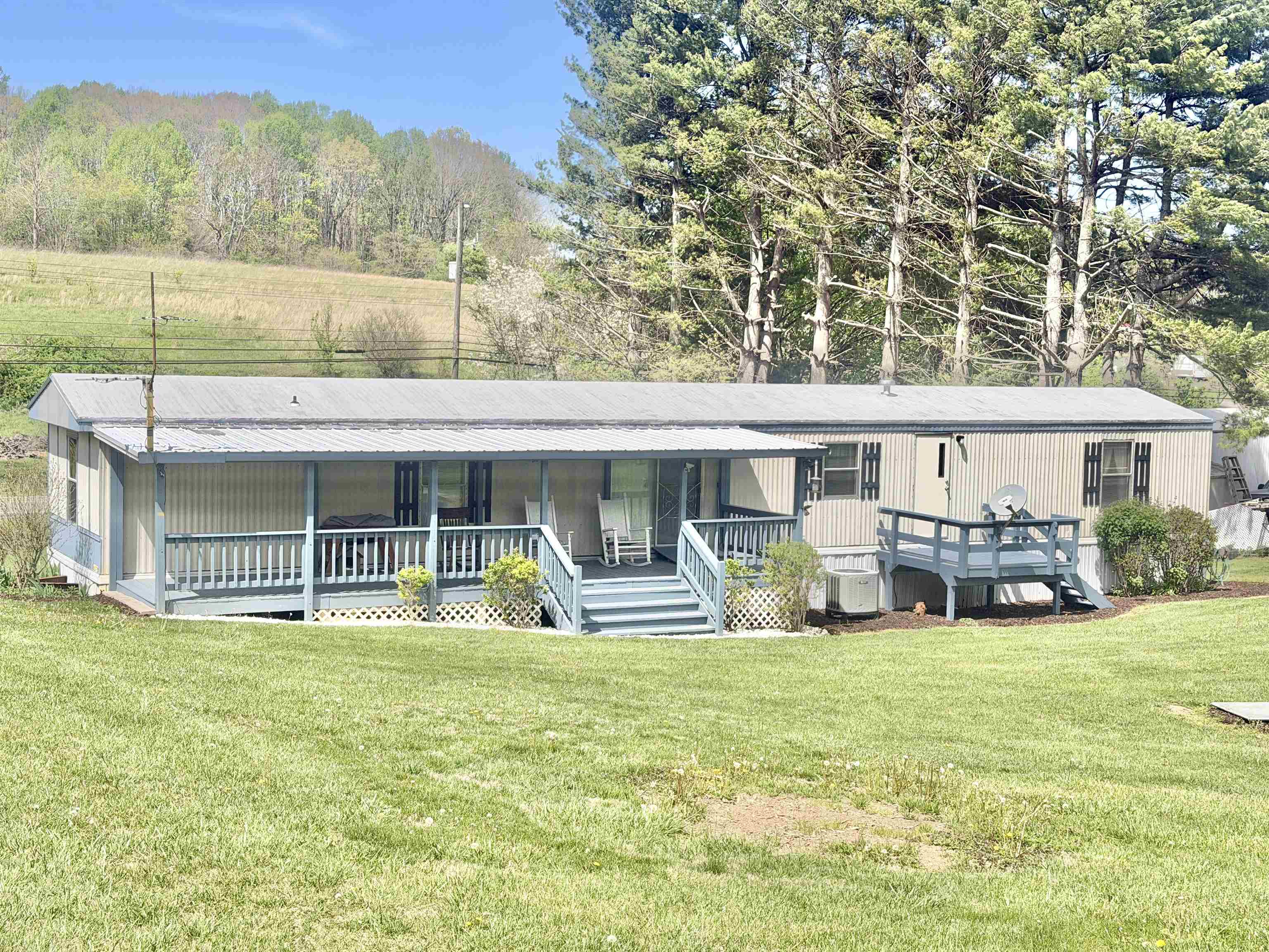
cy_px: 476
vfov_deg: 30.3
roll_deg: -1.3
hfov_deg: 39.7
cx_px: 634
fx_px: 1760
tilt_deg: -4.0
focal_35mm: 48
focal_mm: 6.76
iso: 64
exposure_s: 1/4587
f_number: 1.78
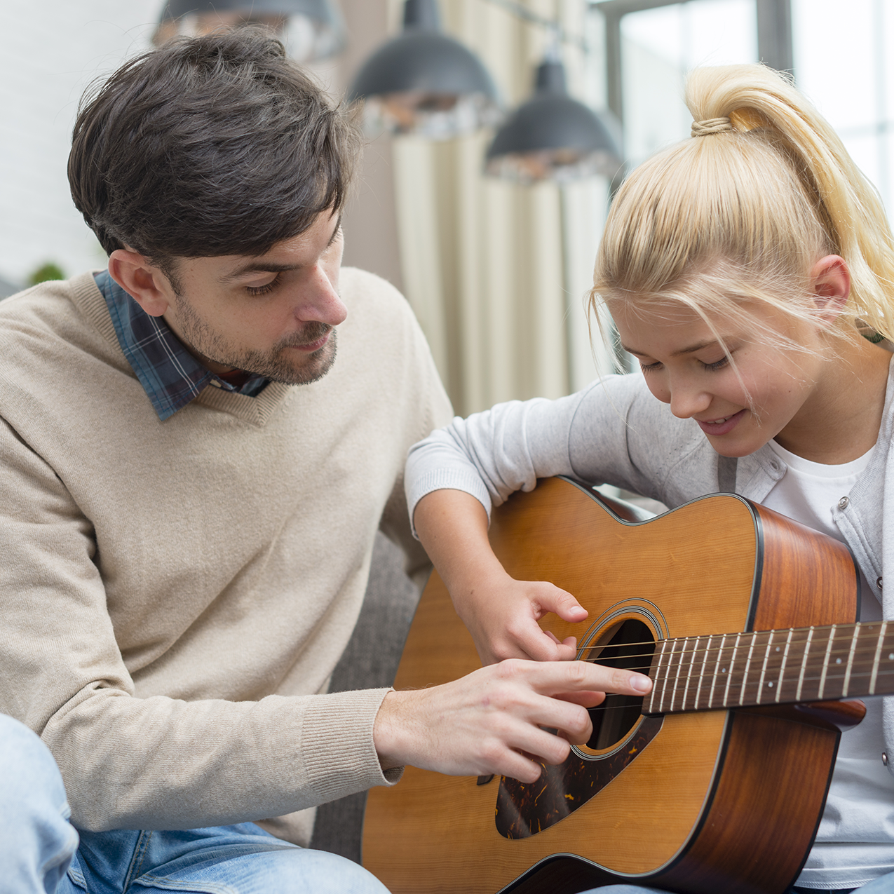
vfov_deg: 26.9
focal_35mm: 64
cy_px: 447
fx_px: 1870
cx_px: 416
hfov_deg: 26.9
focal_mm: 50
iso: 100
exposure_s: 1/160
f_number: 3.2
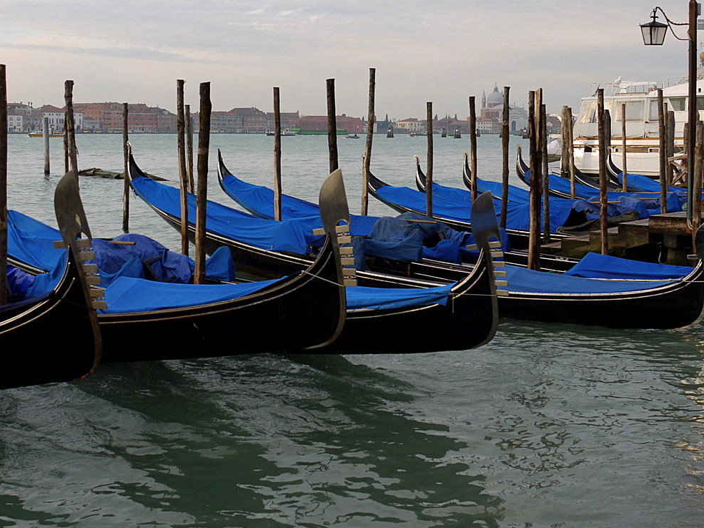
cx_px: 370
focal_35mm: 52
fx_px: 1057
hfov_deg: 36.8
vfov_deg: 27.9
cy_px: 202
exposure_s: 1/125
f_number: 5.6
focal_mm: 20
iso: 100
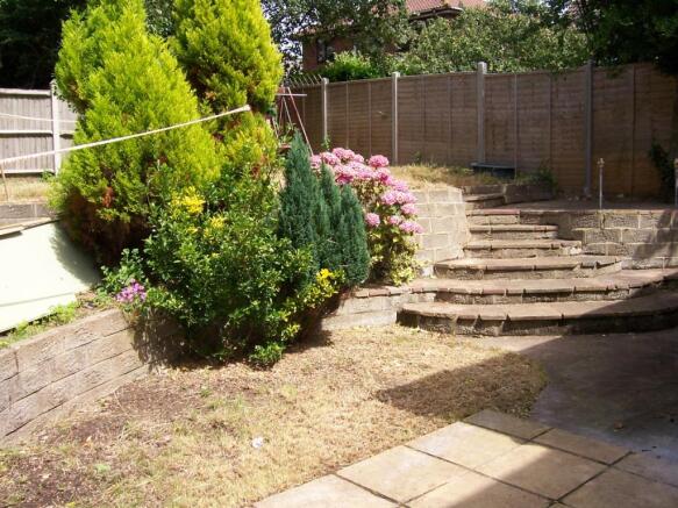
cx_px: 339
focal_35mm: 36
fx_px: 705
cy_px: 254
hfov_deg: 51.4
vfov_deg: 39.6
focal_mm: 6
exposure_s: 1/250
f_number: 4.8
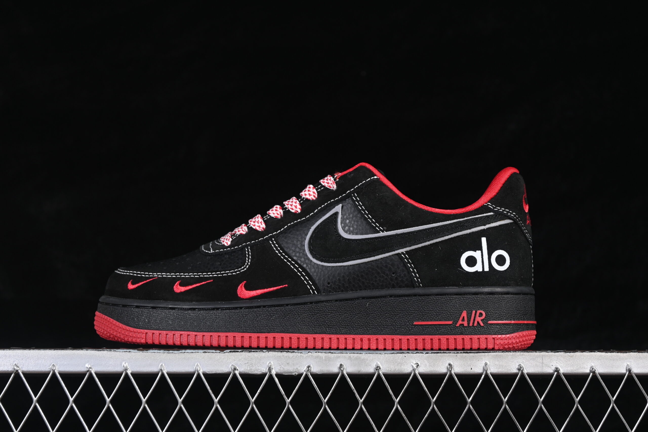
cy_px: 216
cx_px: 324
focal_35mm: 75
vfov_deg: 18.2
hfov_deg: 27.0
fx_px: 1350
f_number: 6.3
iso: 160
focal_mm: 50
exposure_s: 1/60
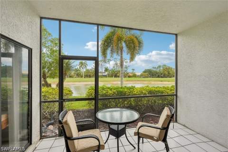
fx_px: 101
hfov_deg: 96.8
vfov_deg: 73.6
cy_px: 76
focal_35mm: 16
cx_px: 114
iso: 400
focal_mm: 16
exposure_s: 1/400
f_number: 8
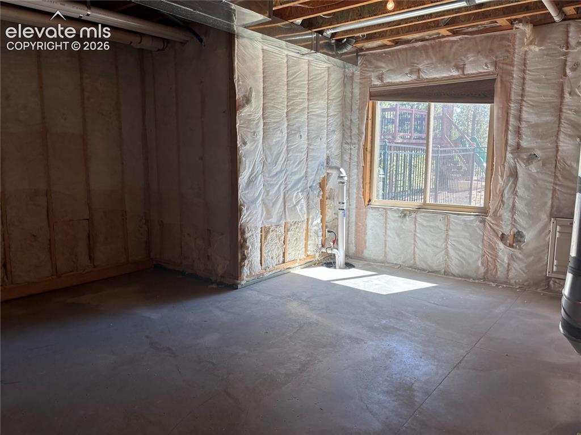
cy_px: 218
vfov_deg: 53.0
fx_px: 436
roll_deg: +1.1
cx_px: 290
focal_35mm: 26
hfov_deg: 67.3
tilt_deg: -5.4
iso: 32
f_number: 1.6
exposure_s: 1/120
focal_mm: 5.96
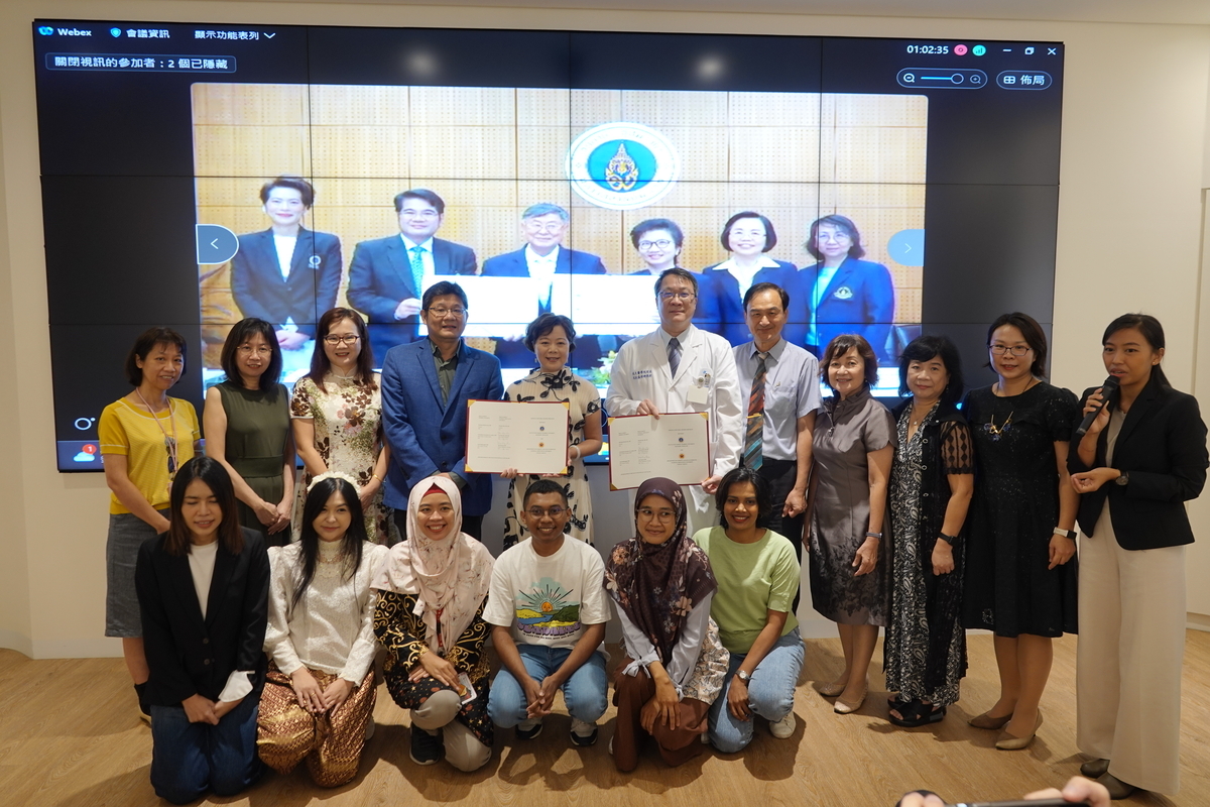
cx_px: 605
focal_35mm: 24
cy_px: 404
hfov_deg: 73.7
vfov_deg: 53.1
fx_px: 807
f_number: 2.5
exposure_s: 1/30
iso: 100
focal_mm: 8.8
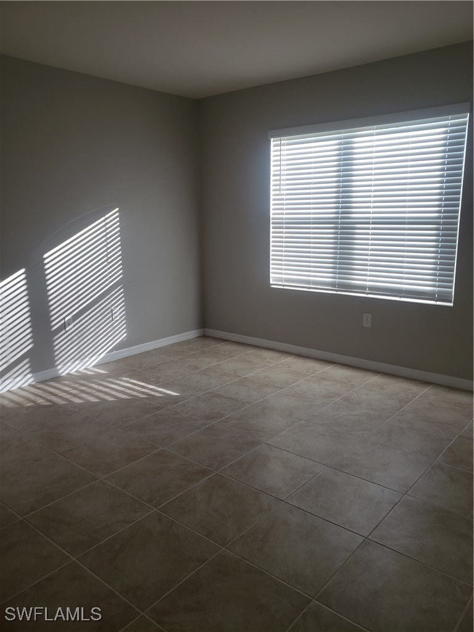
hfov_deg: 53.1
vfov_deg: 67.3
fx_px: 475
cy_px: 316
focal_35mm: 26
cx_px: 237
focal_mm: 4.3
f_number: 2.4
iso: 64
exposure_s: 1/100
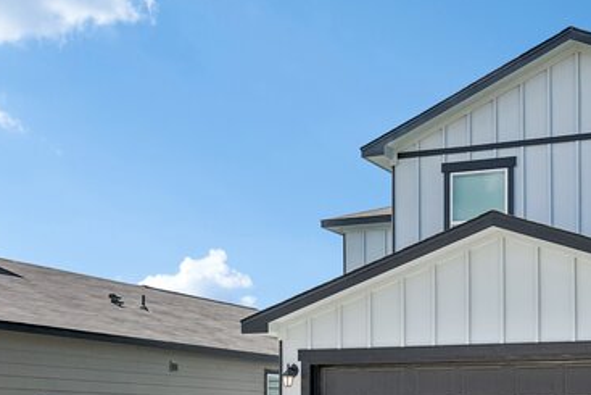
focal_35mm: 61
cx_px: 498
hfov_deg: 31.7
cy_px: 307
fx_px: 1002
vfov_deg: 22.0
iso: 200
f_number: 9
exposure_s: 1/400
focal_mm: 35
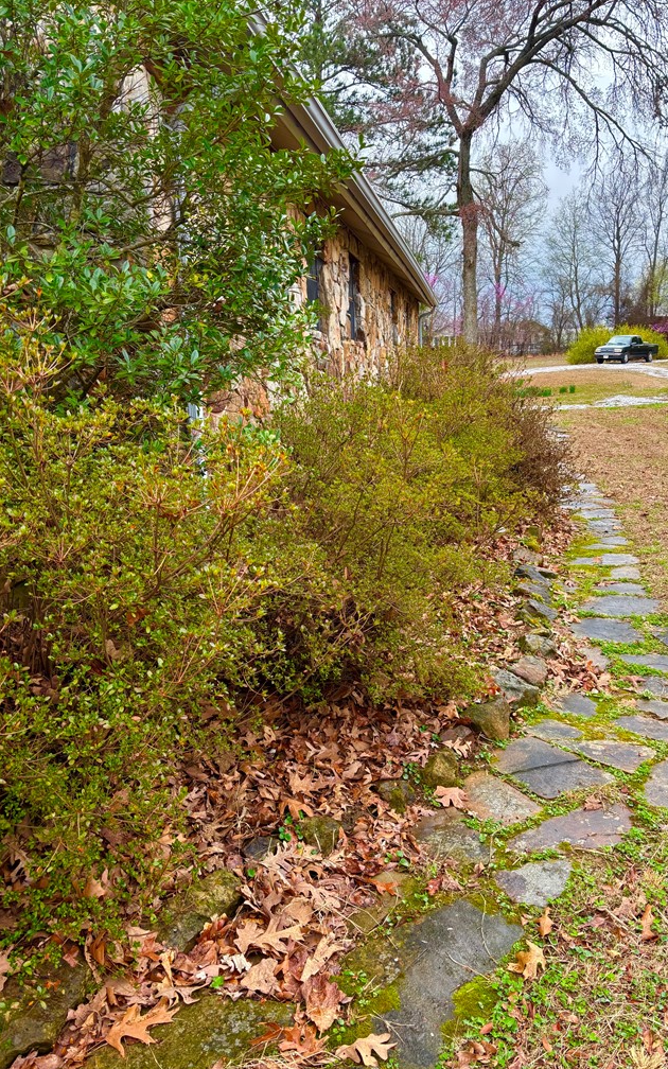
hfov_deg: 44.5
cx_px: 371
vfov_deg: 66.5
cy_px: 534
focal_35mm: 28
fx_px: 816
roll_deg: +1.6
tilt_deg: -11.4
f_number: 1.6
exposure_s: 1/377
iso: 50
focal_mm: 5.96
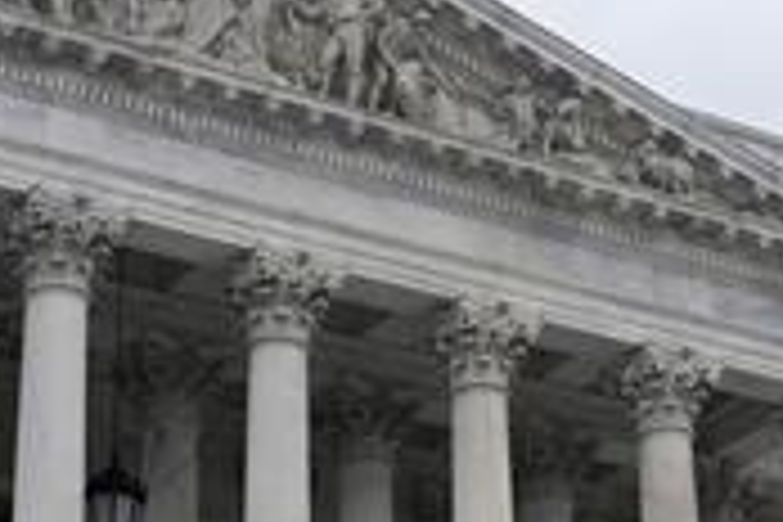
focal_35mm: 131
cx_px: 639
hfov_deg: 15.5
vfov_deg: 10.4
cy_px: 398
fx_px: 2849
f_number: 7.1
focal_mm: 35
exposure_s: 1/1000
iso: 640
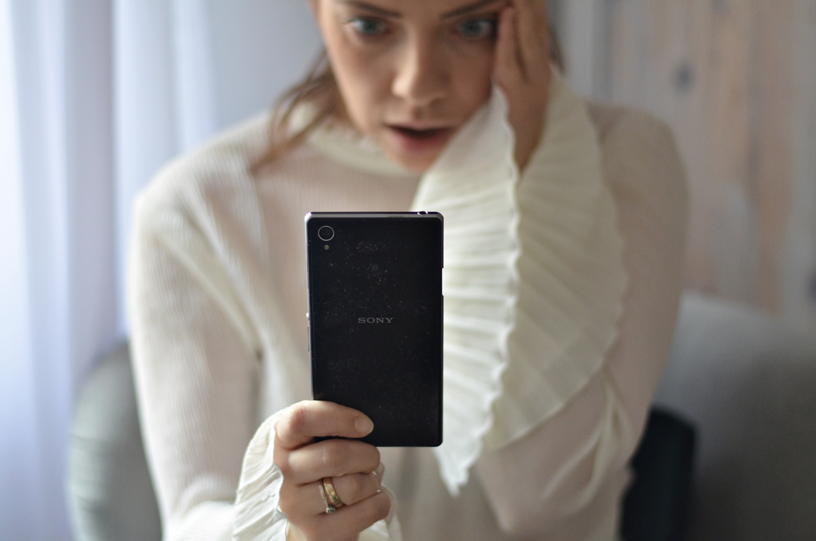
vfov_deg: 18.1
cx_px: 408
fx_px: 1697
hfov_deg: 27.0
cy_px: 270
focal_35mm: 75
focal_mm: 50
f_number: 1.8
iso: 800
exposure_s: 1/125
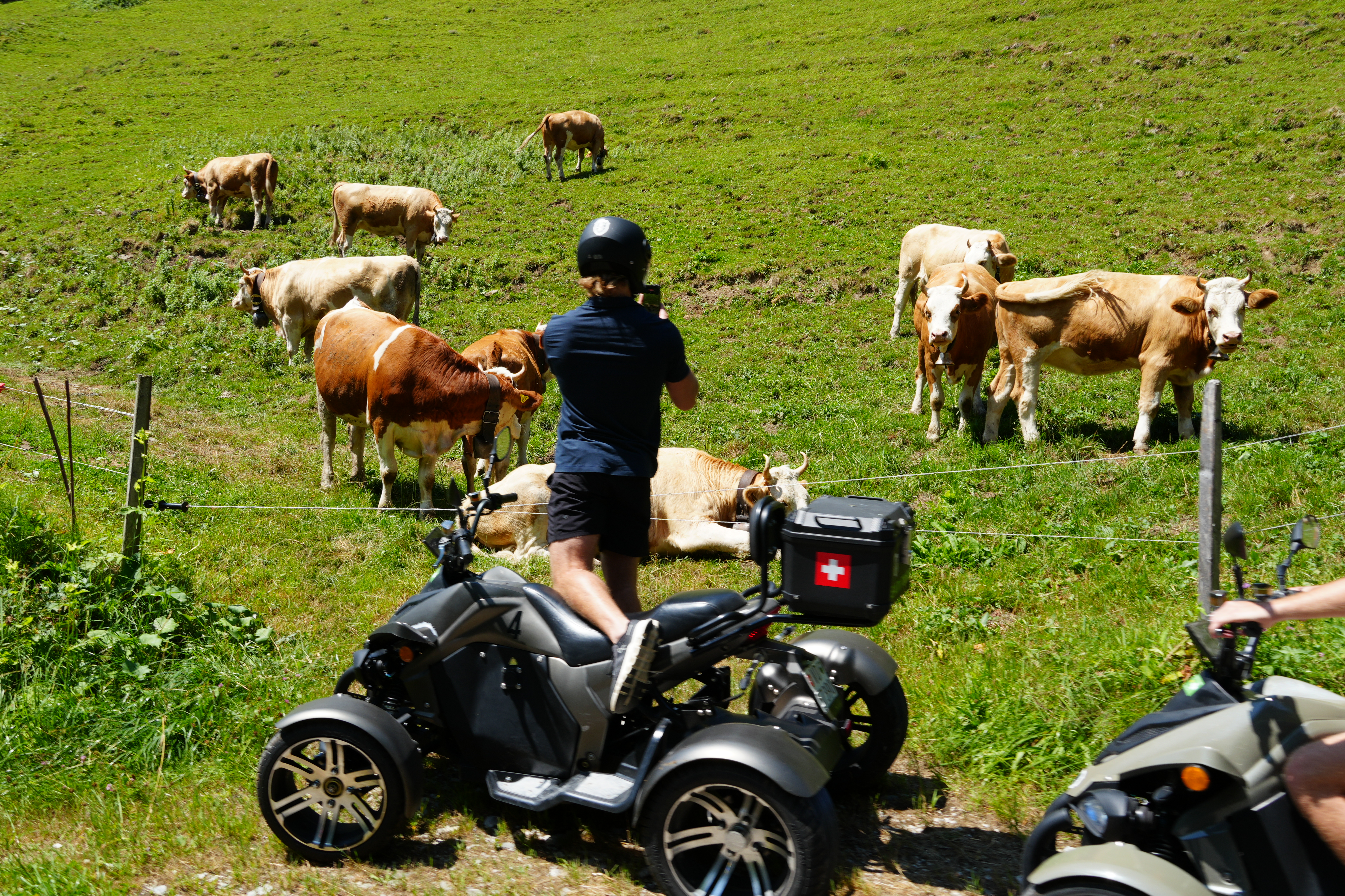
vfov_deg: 41.7
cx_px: 672
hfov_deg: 59.5
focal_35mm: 32
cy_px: 448
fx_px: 1177
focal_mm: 21
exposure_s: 1/125
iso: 100
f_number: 9
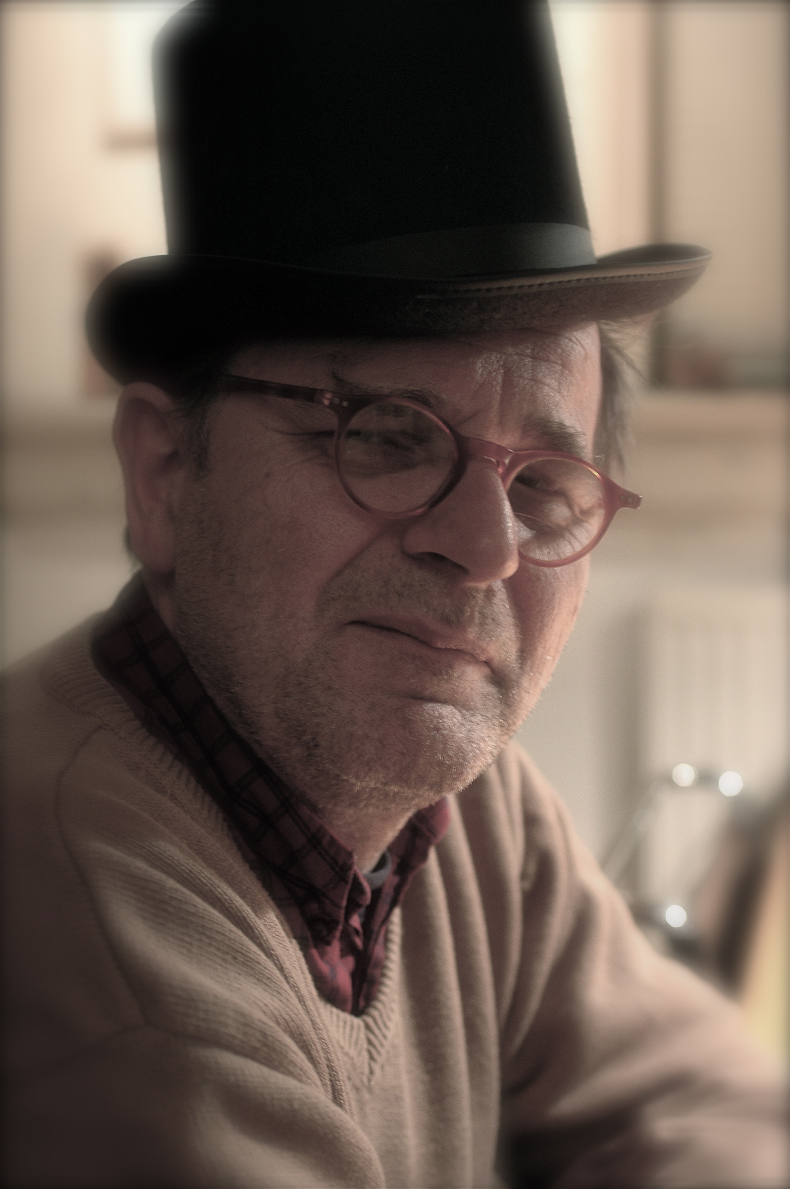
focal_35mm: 60
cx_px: 395
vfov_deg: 33.4
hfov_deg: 22.6
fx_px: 1978
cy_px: 594
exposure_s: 1/5
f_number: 2.8
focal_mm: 40
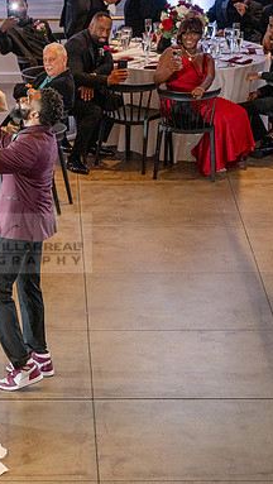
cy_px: 243
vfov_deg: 13.7
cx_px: -15
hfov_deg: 7.7
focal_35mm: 157
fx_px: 2016
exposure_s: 1/200
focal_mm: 99
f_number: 4
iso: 3200
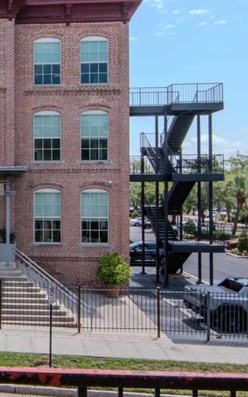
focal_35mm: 43
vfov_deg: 45.9
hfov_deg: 26.5
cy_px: 181
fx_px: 468
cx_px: -47
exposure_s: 1/200
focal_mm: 11
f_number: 16
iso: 800
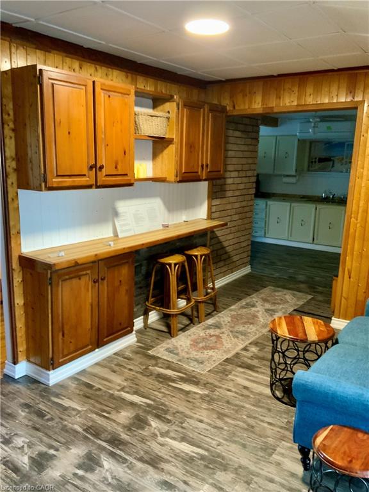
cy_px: 246
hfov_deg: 48.2
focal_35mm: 29
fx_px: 412
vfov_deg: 61.7
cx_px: 184
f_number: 1.8
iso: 320
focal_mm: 3
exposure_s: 1/30
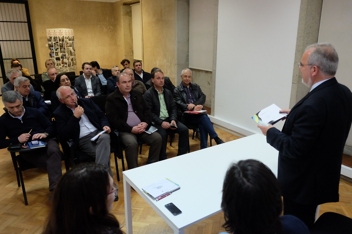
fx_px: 264
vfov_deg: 47.9
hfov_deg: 67.4
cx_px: 176
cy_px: 117
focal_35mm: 27
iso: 3200
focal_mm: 18
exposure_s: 1/180
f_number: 2.8
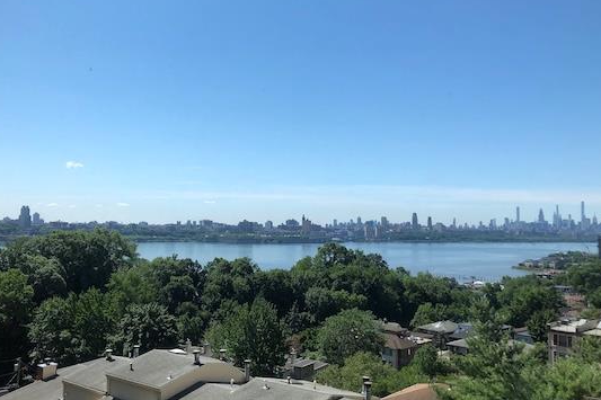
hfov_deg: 54.2
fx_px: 584
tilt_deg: +4.8
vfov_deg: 37.8
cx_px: 256
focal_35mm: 35
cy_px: 185
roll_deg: -1.0
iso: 20
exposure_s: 1/2208
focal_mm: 3.99
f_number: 1.8
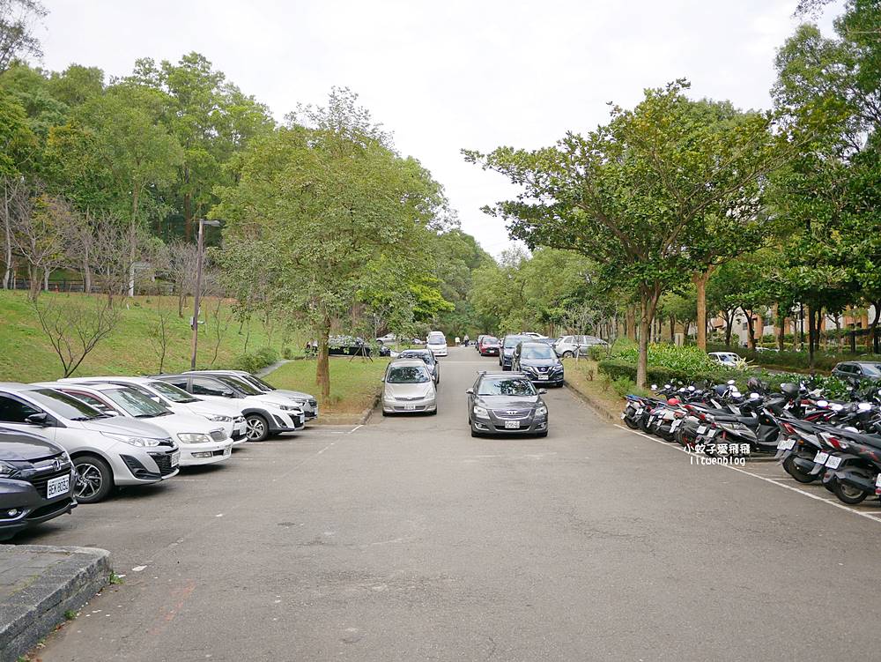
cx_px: 440
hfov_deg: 63.4
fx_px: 713
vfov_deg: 49.8
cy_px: 331
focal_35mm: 28
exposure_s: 1/400
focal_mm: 14
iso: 200
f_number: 2.5
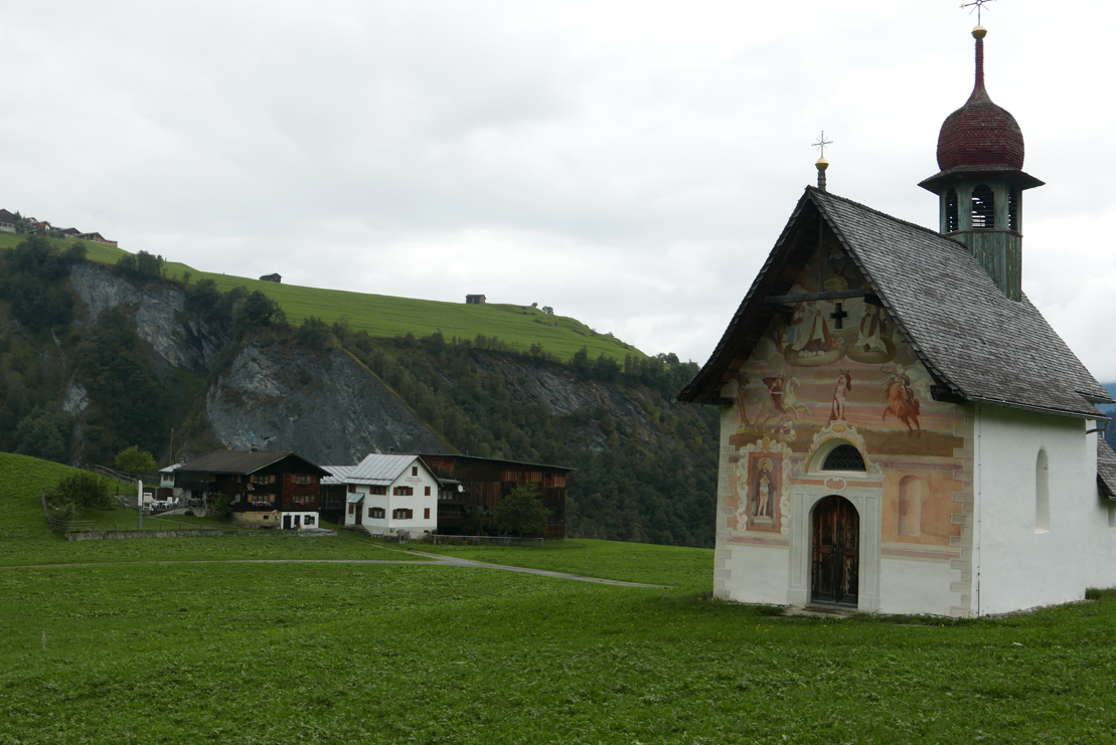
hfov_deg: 47.3
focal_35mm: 41
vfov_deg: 32.7
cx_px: 521
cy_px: 362
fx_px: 1272
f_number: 5.6
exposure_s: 1/320
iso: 200
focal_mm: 17.2
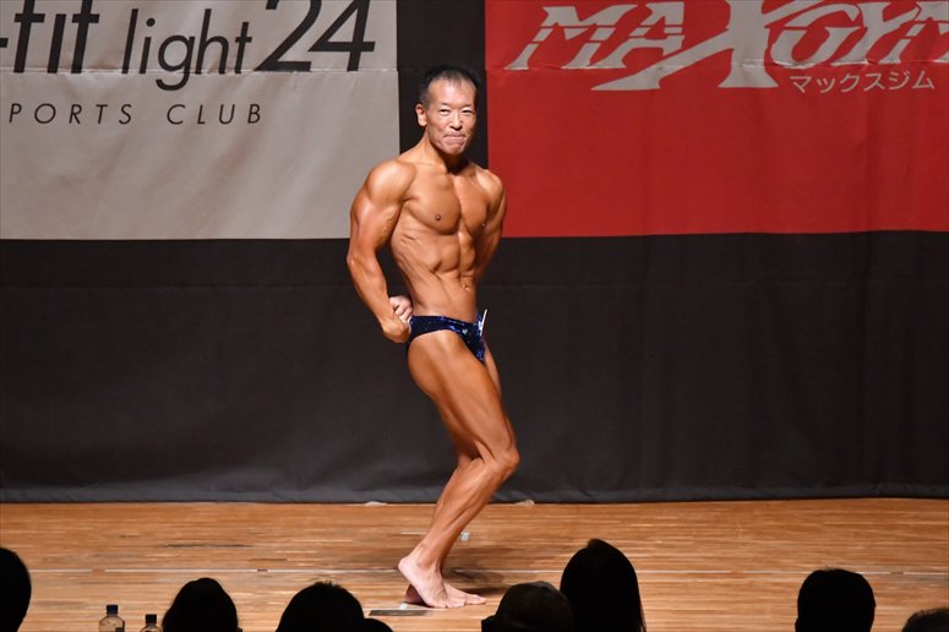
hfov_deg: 7.2
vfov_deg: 4.8
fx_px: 7509
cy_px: 316
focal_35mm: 285
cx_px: 474
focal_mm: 190
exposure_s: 1/400
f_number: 5.6
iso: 10000
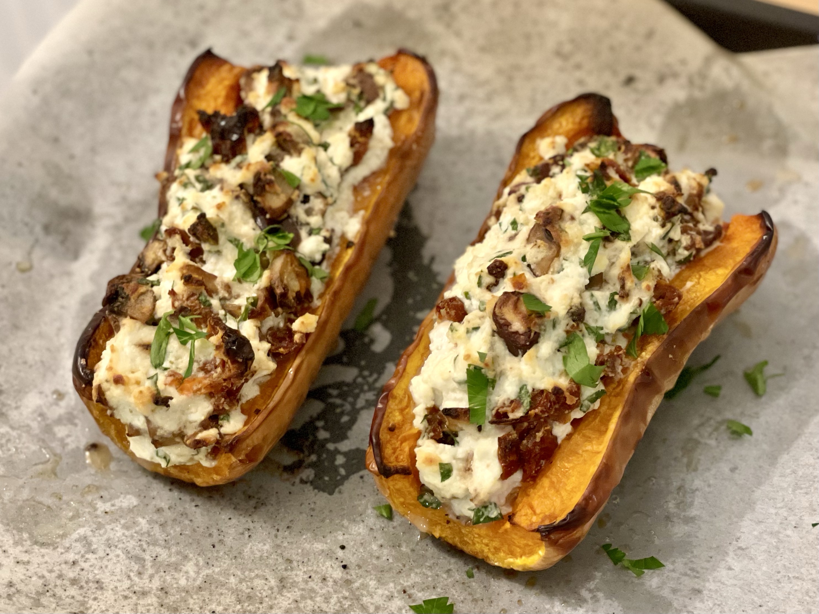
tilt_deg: -52.8
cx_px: 410
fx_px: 1230
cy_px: 307
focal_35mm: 52
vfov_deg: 28.0
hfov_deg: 36.8
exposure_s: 1/35
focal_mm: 6
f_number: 2
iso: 320
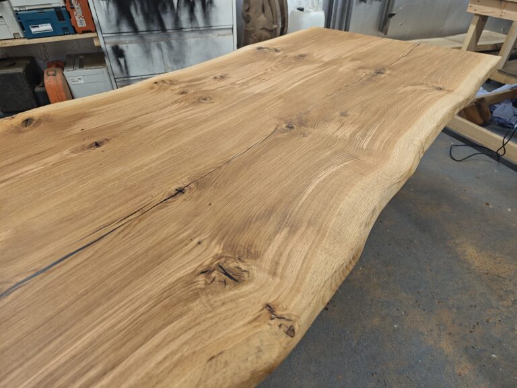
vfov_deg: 58.9
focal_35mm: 23
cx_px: 258
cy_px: 194
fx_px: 344
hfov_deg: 73.9
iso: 320
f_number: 1.9
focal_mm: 7.79
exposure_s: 1/100
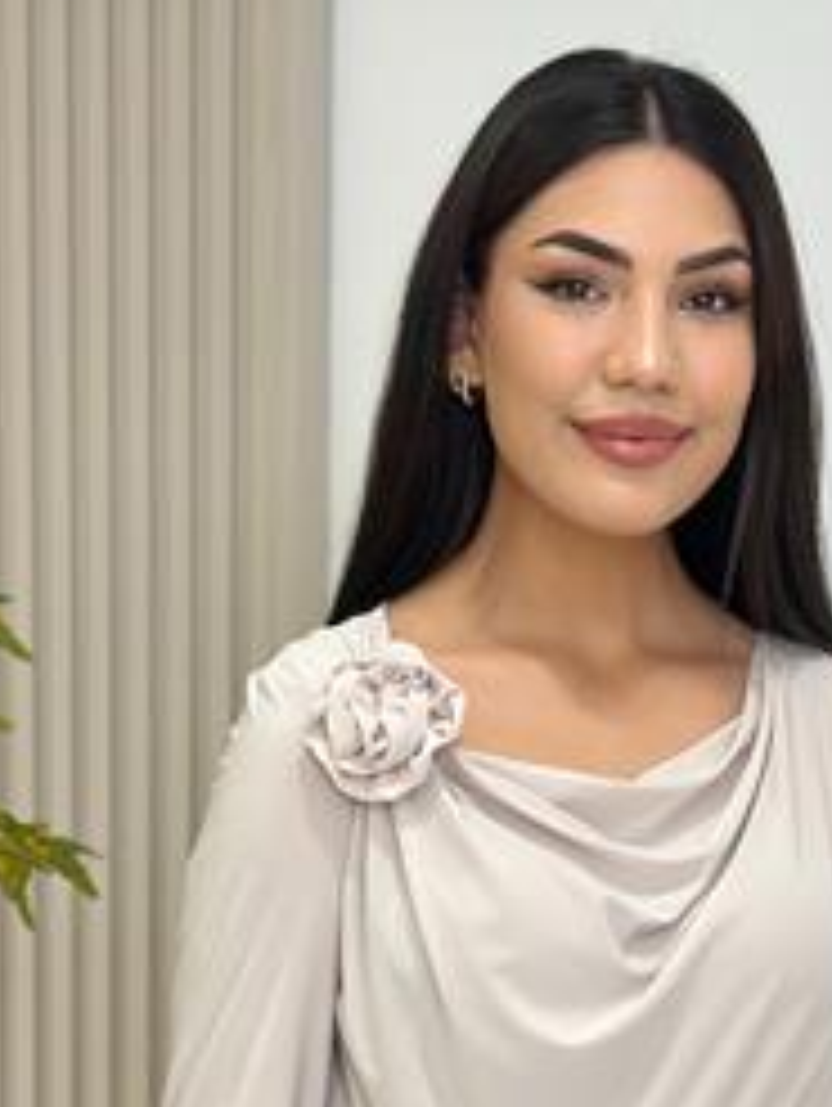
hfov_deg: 14.3
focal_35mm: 104
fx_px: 3327
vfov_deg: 18.5
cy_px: 1051
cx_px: 427
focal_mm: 6.86
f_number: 1.78
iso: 80
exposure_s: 1/141
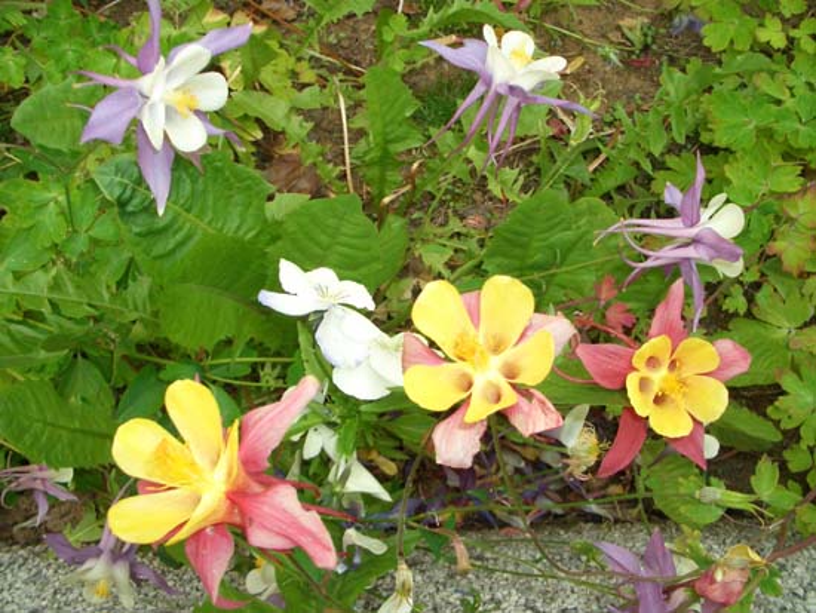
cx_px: 408
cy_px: 306
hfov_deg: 52.6
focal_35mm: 35
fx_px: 825
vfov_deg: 40.7
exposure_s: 1/200
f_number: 4.3
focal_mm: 5.8
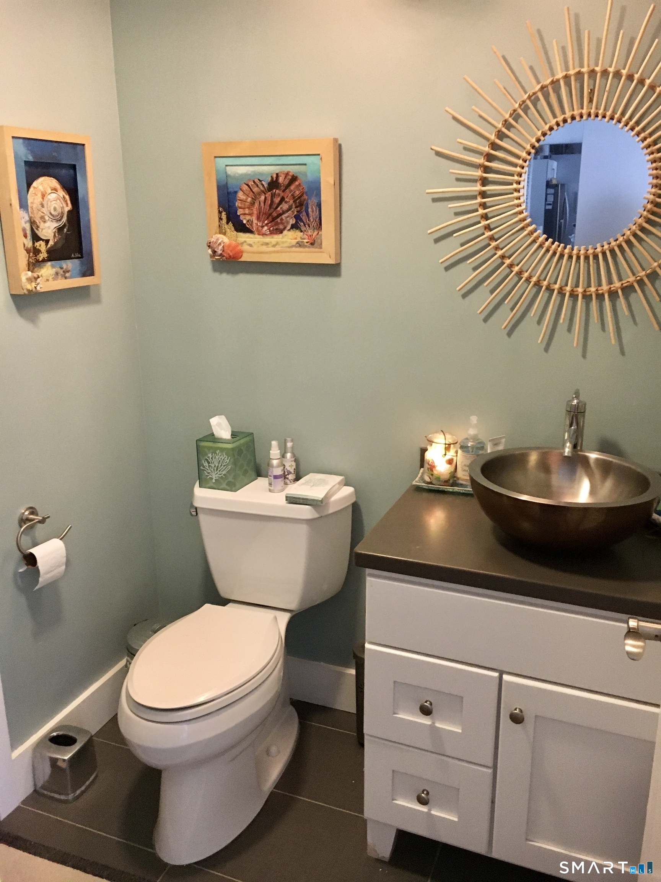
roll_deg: -0.5
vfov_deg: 61.7
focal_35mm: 29
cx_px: 330
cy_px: 441
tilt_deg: -14.6
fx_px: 738
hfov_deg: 48.2
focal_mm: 4.15
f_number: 2.2
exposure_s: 1/20
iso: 200
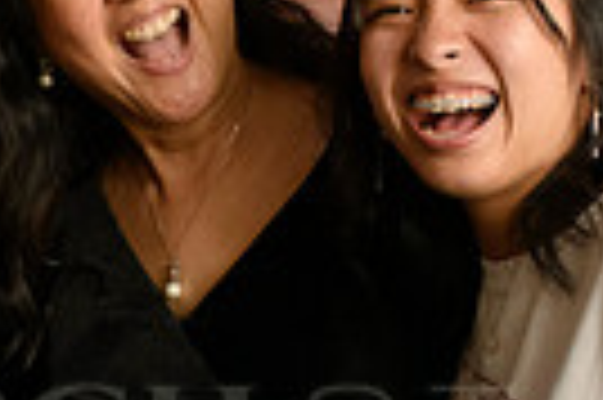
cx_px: 92
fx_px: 2325
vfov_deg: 9.8
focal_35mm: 139
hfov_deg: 14.7
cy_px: 331
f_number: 6.3
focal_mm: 28
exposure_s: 1/50
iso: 1600
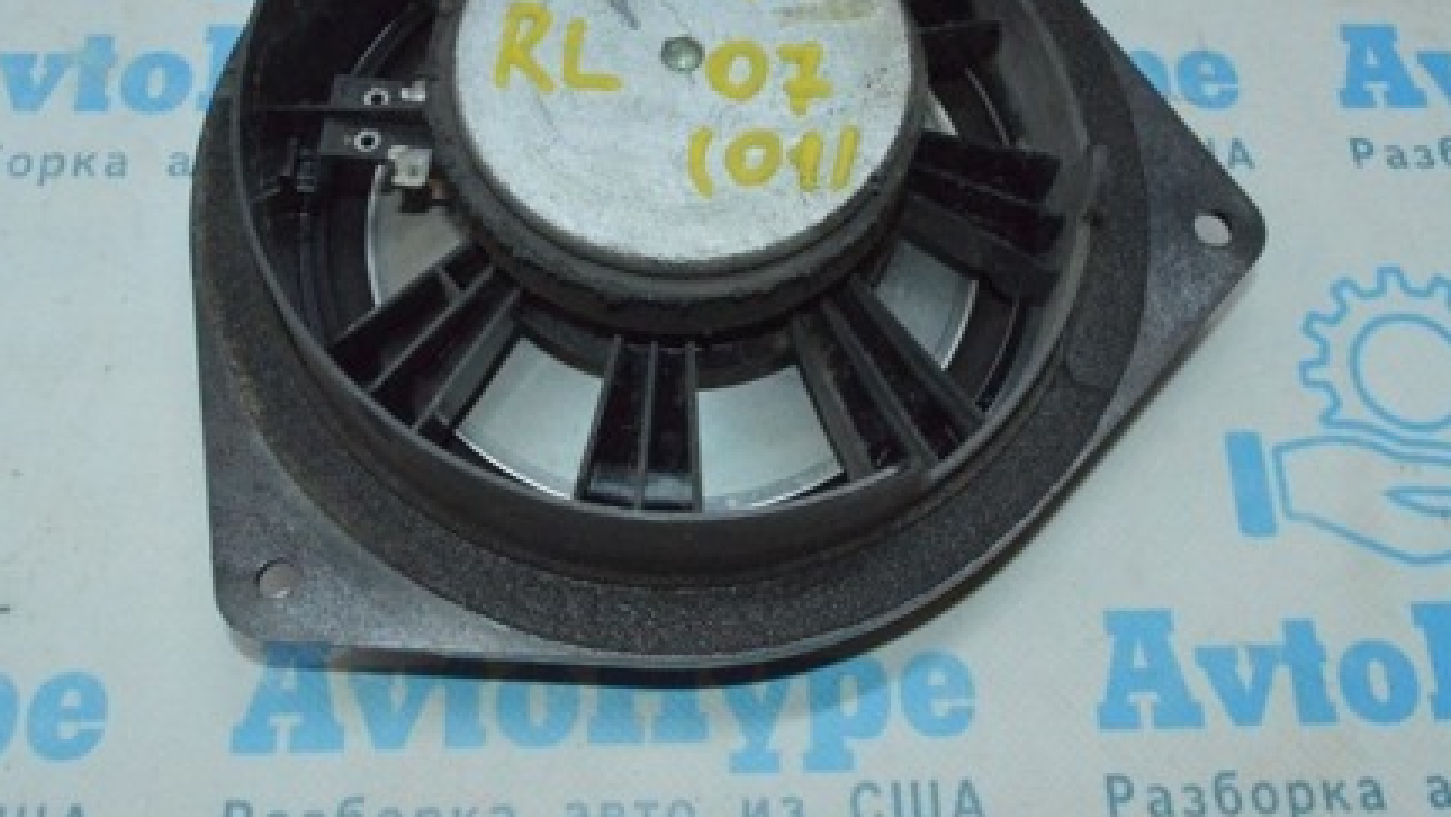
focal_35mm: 42
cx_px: 699
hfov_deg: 48.3
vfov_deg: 27.8
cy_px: 160
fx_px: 1616
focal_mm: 18
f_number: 16
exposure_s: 1/125
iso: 5000
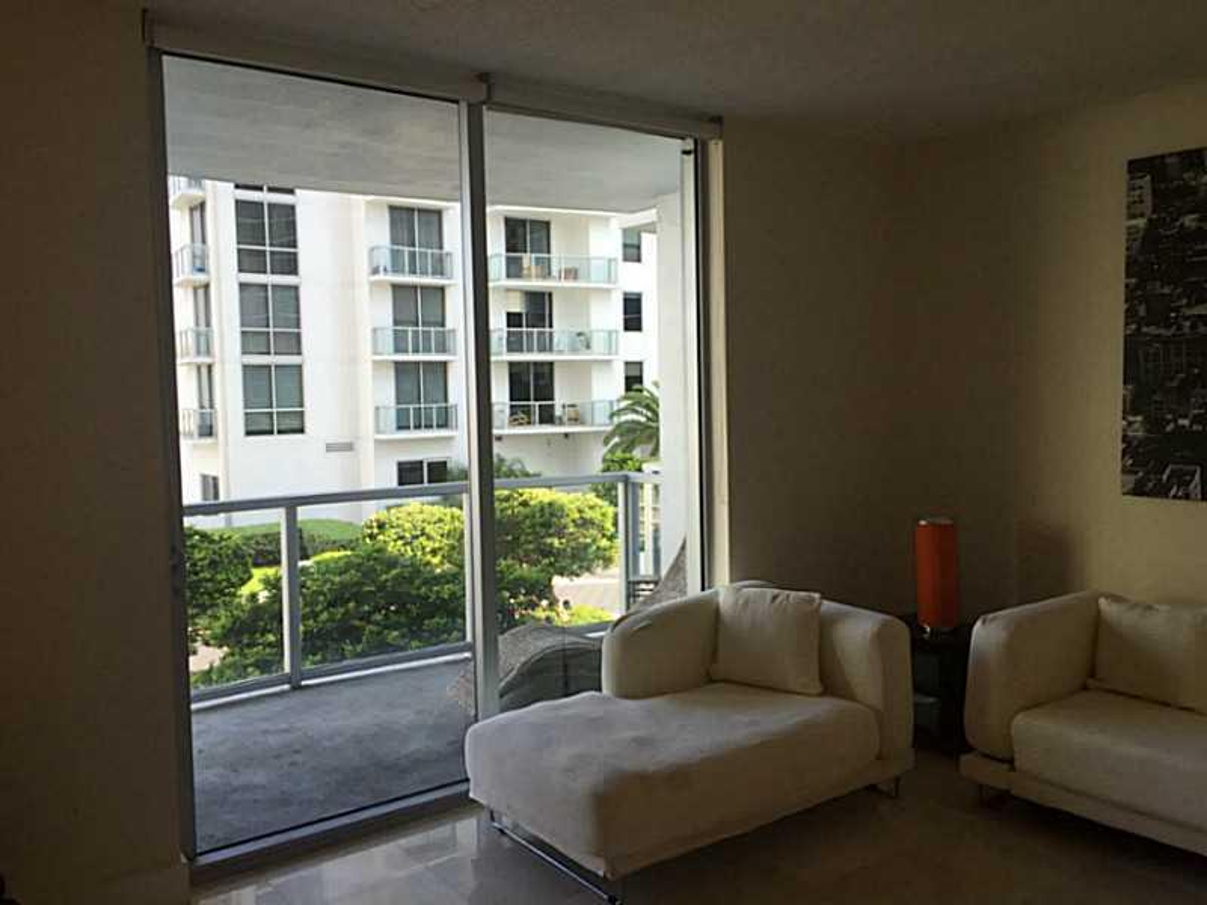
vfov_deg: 48.2
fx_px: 1011
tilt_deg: -3.4
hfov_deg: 61.7
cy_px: 452
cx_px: 604
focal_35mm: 29
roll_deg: +0.8
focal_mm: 4.15
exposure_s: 1/120
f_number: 2.2
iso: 40
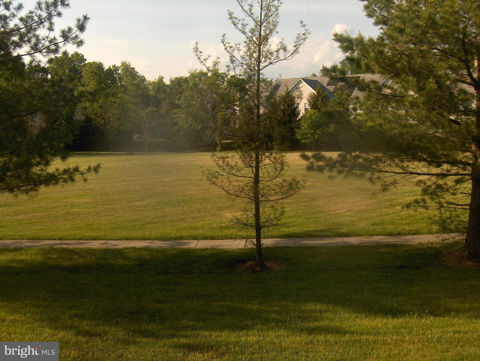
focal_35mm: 39
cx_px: 240
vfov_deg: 36.9
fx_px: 542
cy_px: 180
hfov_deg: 47.8
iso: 100
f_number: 4.8
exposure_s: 1/293
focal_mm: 8
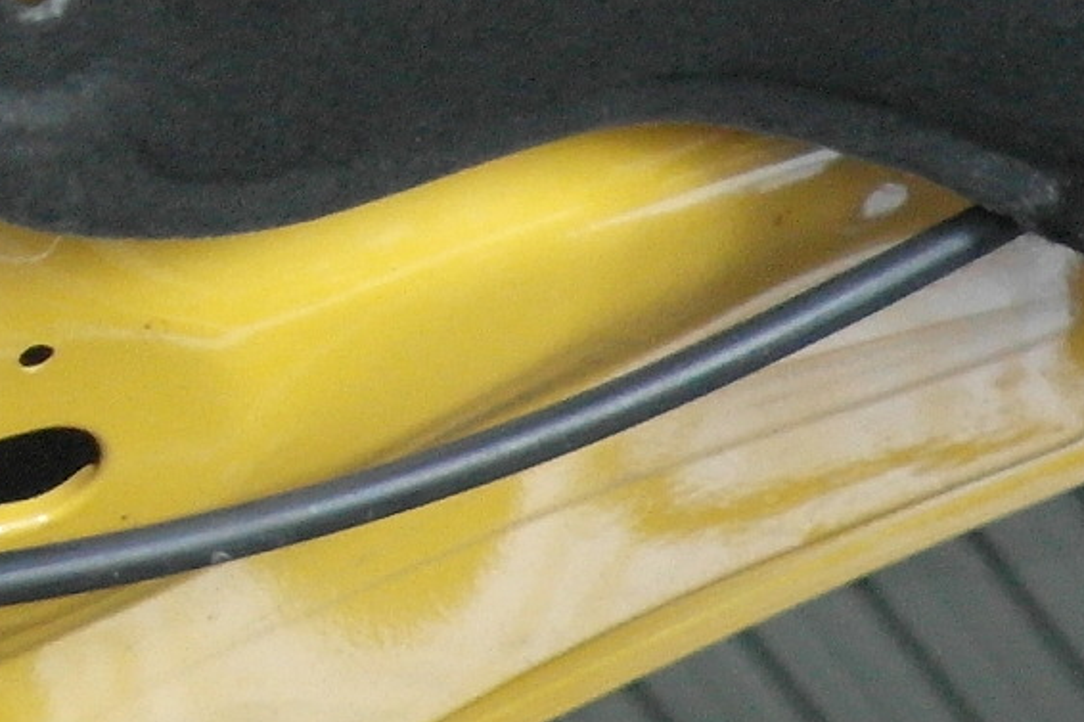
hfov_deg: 9.2
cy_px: 1785
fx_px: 6201
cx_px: 2315
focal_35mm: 206
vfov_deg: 6.3
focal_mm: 20
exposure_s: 1/40
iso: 800
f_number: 3.5
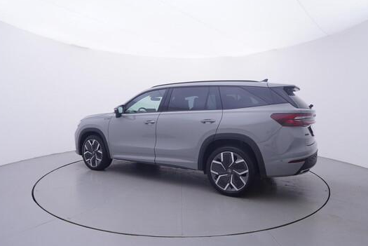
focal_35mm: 24
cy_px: 124
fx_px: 241
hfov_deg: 74.8
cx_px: 183
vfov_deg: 54.2
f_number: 5
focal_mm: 15
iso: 200
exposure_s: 1/80
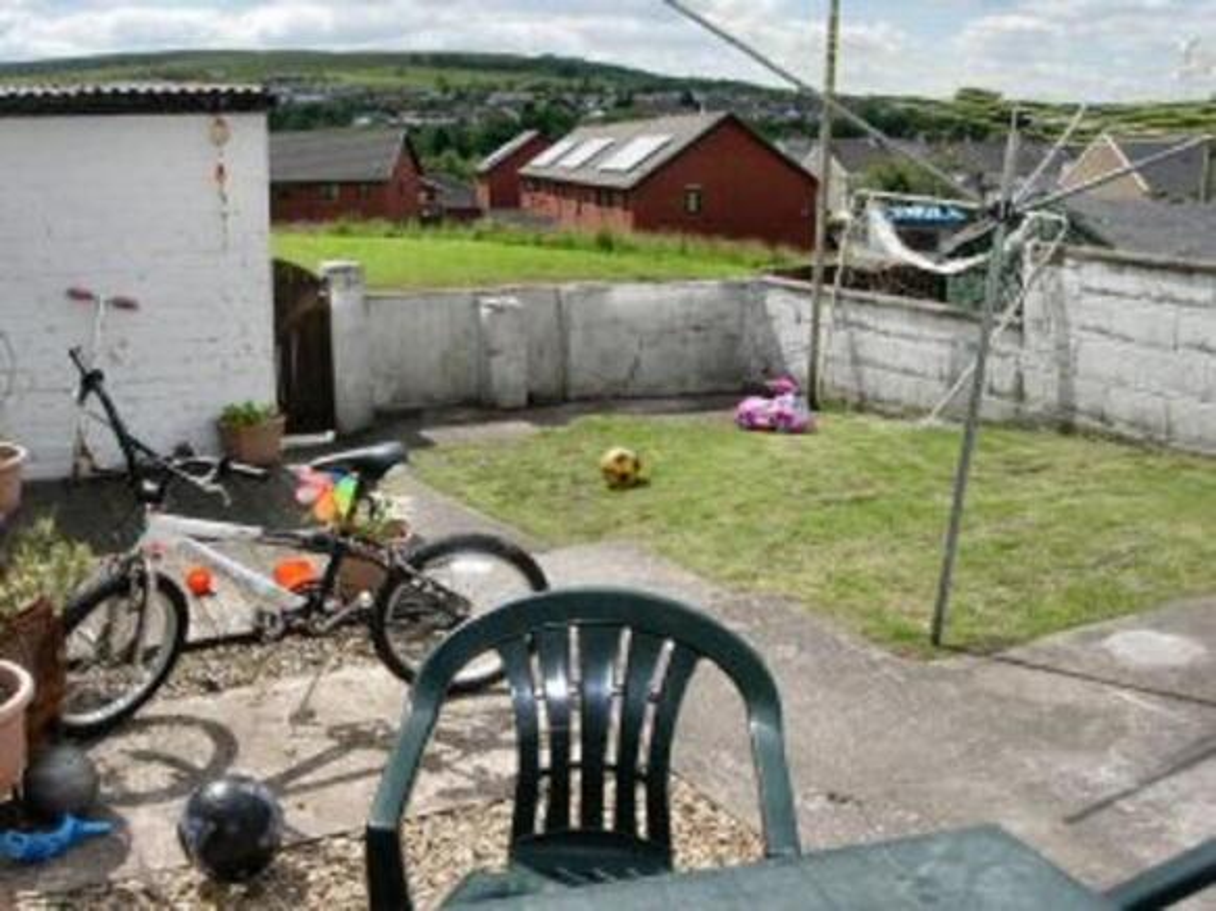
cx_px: 608
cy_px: 456
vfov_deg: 37.7
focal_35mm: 38
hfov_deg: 49.0
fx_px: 1335
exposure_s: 1/664
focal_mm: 7.8
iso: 79
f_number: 4.8
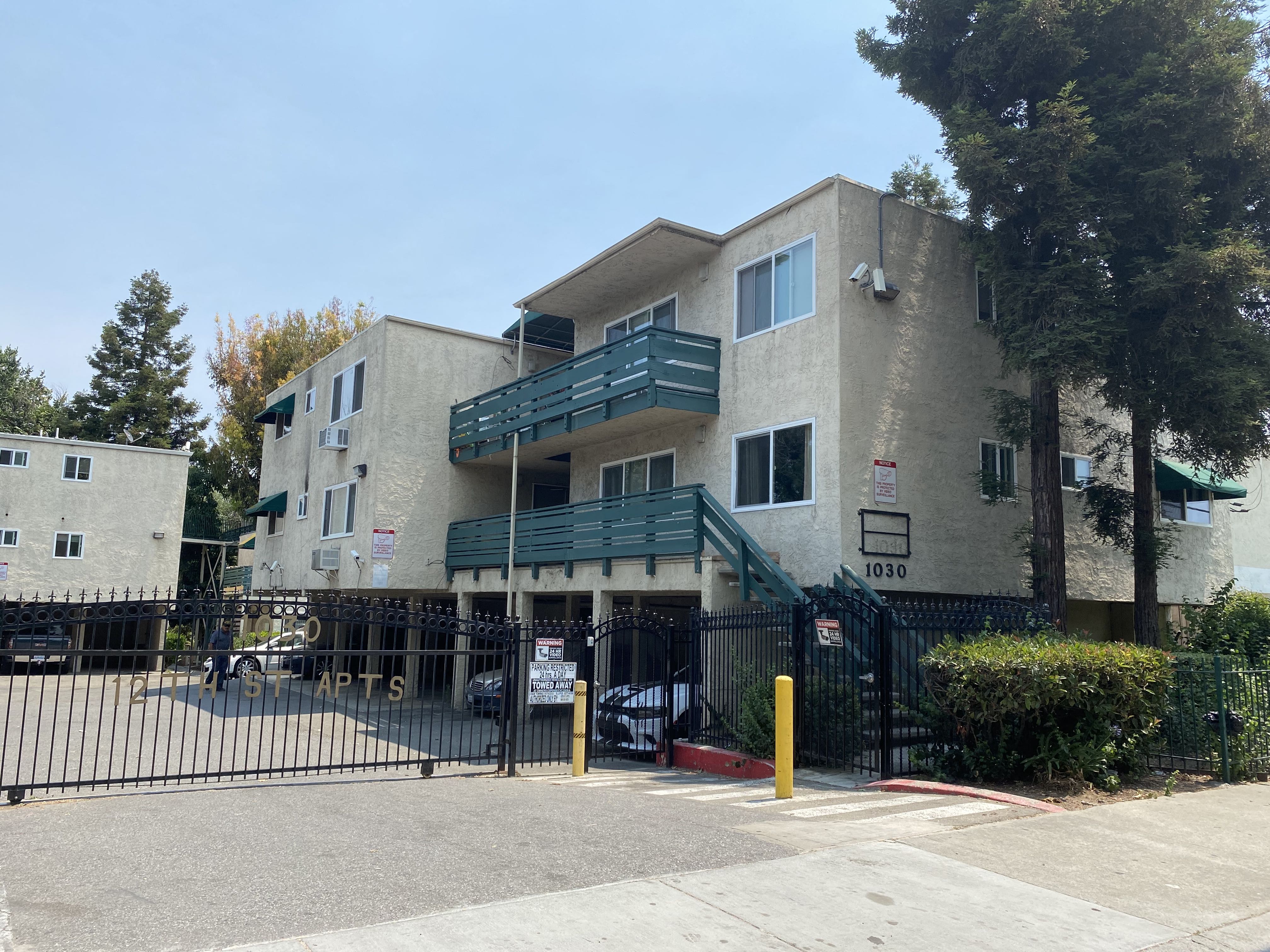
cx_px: 635
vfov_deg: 53.1
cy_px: 476
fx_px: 954
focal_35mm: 26
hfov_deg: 67.3
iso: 32
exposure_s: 1/2410
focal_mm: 4.25
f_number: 1.8
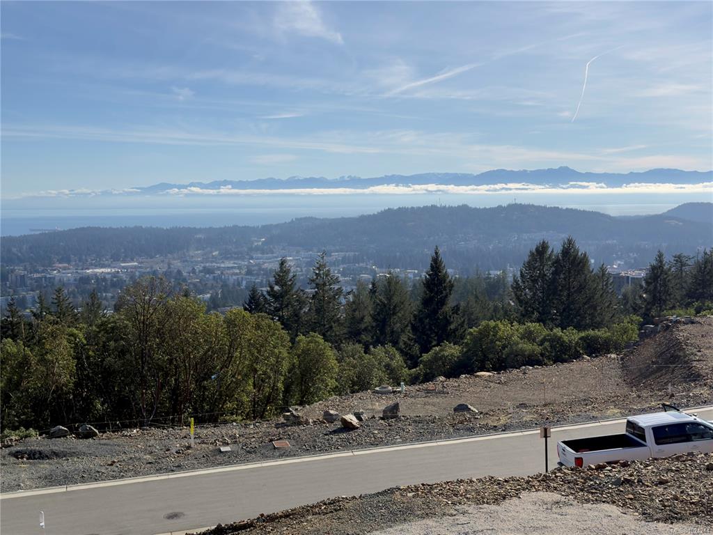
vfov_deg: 30.3
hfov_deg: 39.7
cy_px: 268
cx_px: 356
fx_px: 989
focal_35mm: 48
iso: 64
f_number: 1.78
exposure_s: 1/5882
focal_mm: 6.76
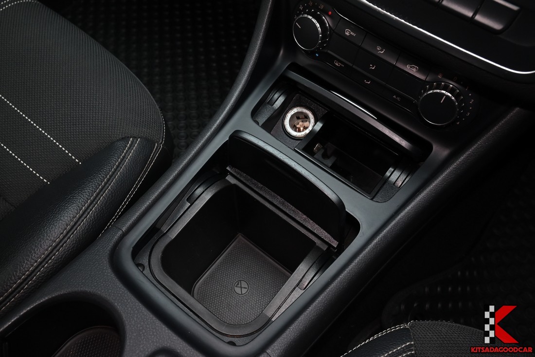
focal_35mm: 31
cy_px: 178
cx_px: 268
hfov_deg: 60.3
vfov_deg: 42.3
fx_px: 461
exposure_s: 1/45
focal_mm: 21
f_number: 6.7
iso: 800
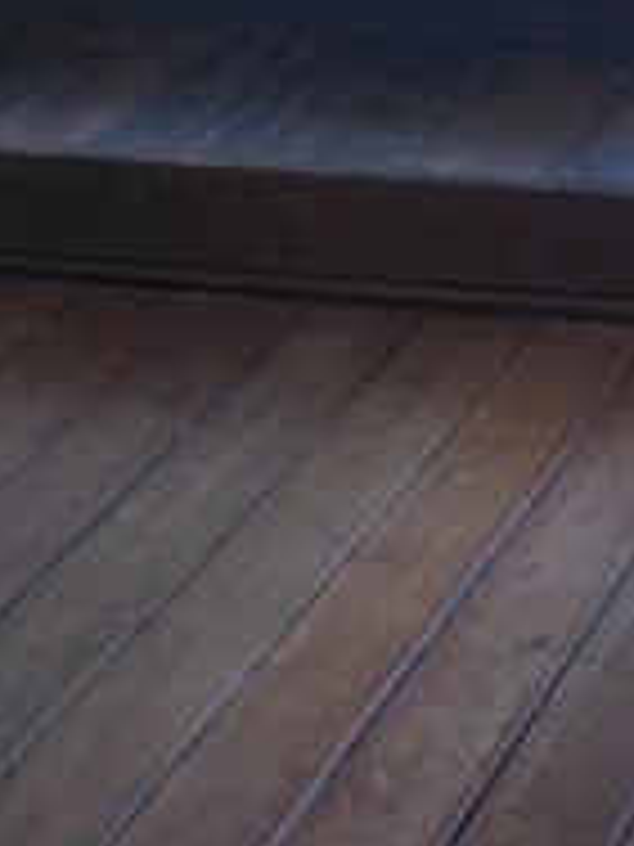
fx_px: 2686
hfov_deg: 12.5
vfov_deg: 17.0
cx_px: 1077
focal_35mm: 110
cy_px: -184
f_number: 1.8
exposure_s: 1/180
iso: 20
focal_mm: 6.4
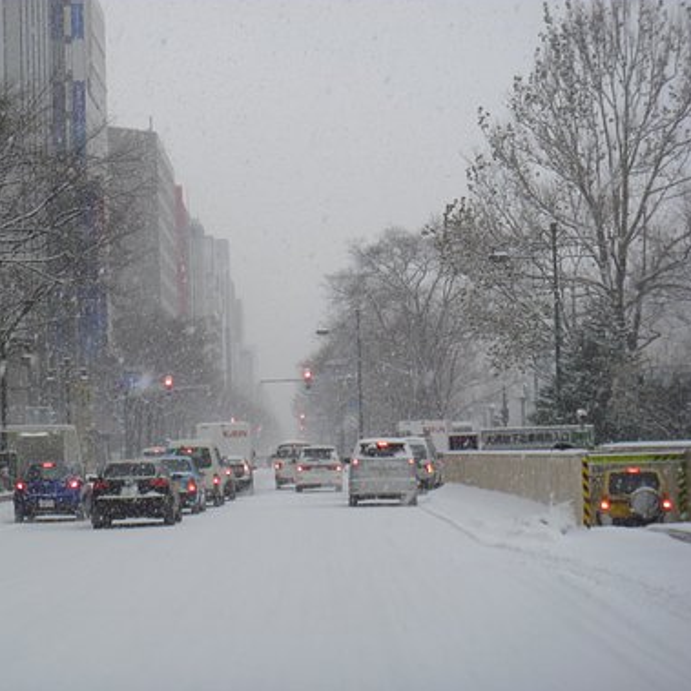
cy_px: 343
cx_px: 232
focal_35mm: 105
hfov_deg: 16.5
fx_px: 2371
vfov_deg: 16.6
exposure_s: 1/160
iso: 160
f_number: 5.4
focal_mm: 15.6
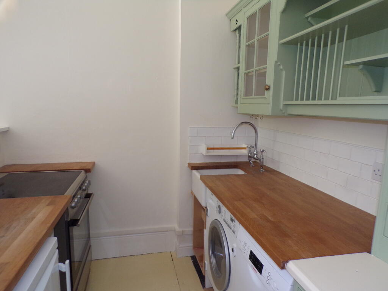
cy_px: 146
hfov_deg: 71.6
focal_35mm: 24
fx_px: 269
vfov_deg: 56.8
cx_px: 194
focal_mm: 4.3
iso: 200
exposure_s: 1/34
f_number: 3
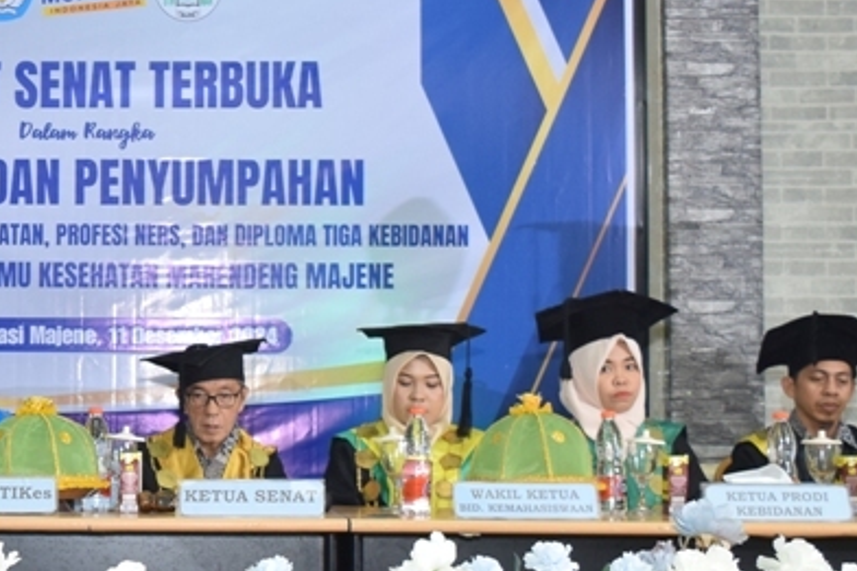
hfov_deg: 24.1
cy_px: 334
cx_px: 111
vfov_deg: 16.6
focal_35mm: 82
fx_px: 1958
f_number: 5
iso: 500
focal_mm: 21
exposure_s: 1/80
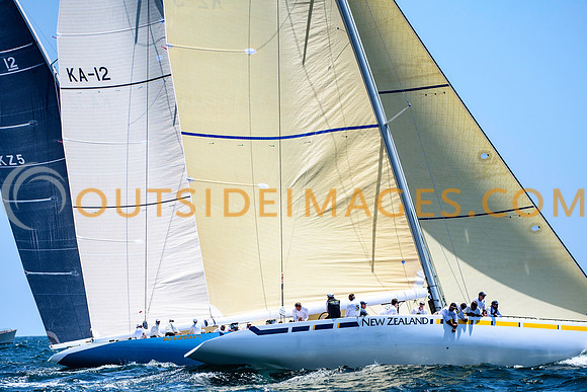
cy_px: 196
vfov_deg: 3.7
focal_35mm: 375
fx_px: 6116
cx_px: 294
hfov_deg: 5.5
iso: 400
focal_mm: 250
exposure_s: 1/4000
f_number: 5
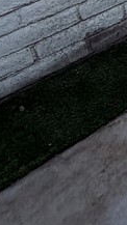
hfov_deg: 10.9
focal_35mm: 72
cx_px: 385
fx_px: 431
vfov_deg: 23.5
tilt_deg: -17.6
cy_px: -113
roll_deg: +2.0
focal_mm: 2.22
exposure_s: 1/502
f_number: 2.2
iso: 64
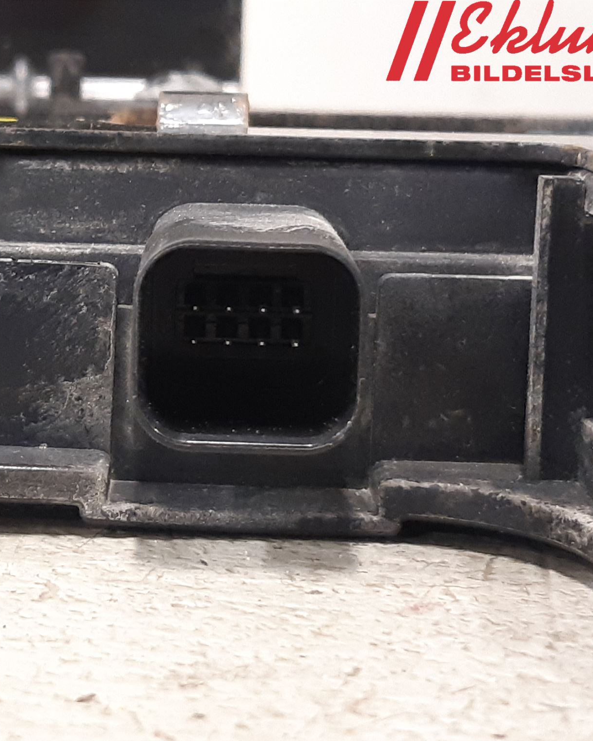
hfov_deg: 42.6
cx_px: 187
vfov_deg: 52.8
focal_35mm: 34
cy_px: 371
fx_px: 746
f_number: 1.7
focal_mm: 3.93
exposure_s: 1/25
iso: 250
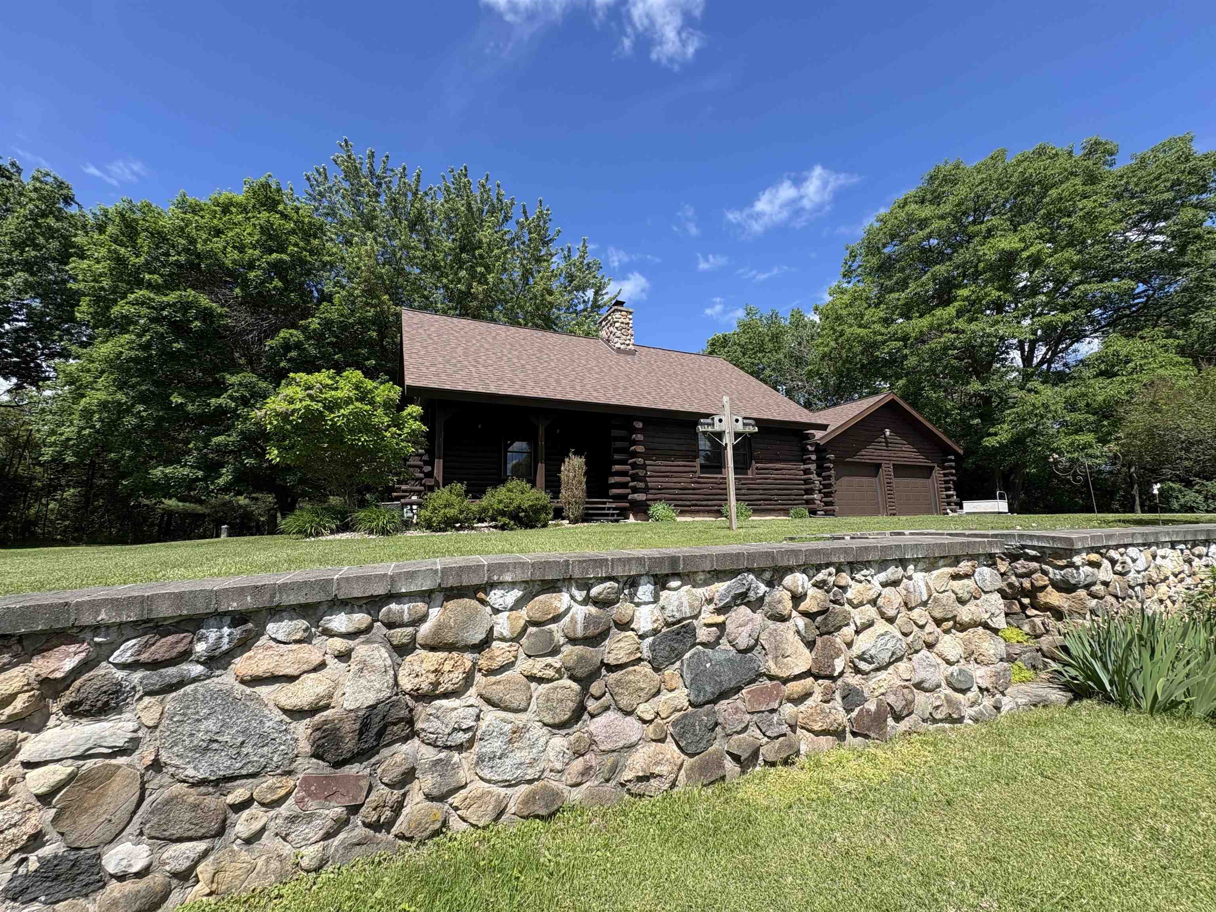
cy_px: 456
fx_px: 492
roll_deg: +1.5
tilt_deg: +8.2
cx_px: 608
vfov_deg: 85.7
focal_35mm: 14
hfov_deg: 102.1
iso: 40
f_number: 2.2
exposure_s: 1/968
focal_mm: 2.22
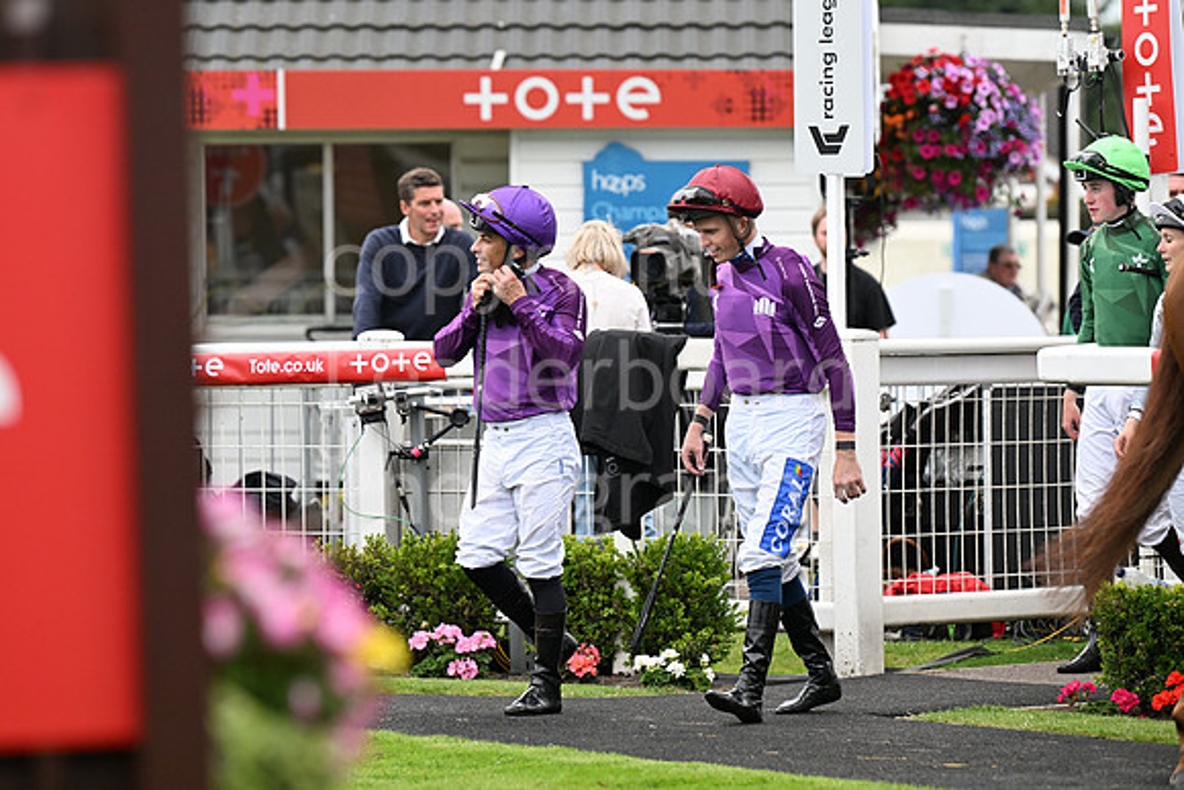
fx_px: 6579
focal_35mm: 200
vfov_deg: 6.9
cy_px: 395
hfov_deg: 10.3
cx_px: 592
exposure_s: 1/1600
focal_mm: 200
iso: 1250
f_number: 4.5
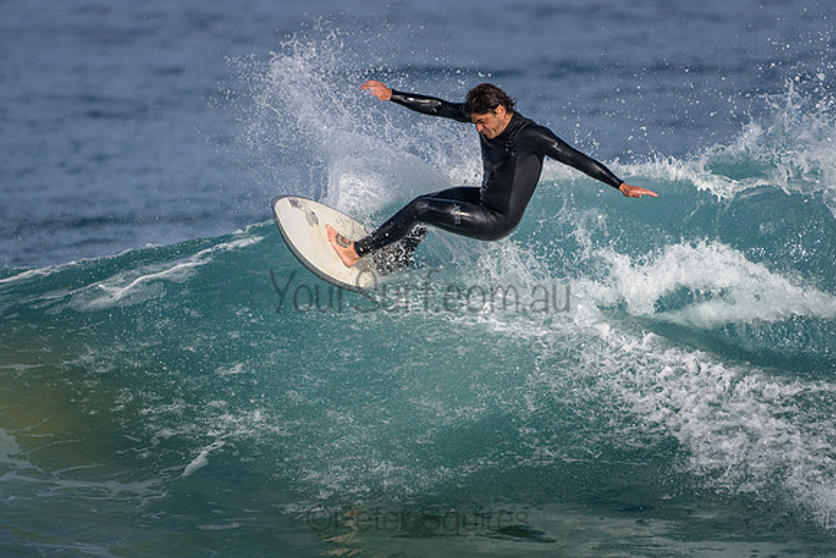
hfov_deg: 3.4
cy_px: 318
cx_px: 416
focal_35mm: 612
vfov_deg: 2.2
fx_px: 14221
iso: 110
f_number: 5.6
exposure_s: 1/2000
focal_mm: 500
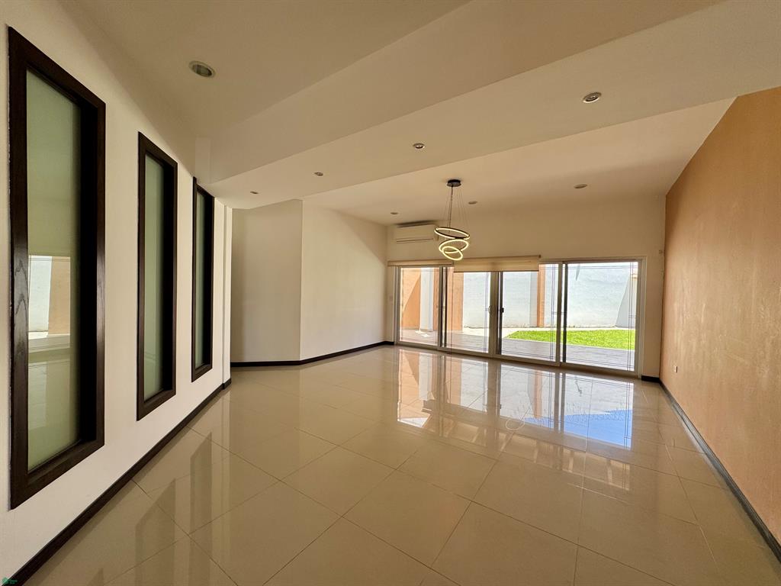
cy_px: 293
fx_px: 316
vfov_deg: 85.7
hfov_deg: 102.1
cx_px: 390
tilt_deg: -1.7
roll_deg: -1.7
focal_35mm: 14
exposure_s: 1/163
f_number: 2.2
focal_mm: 2.22
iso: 40
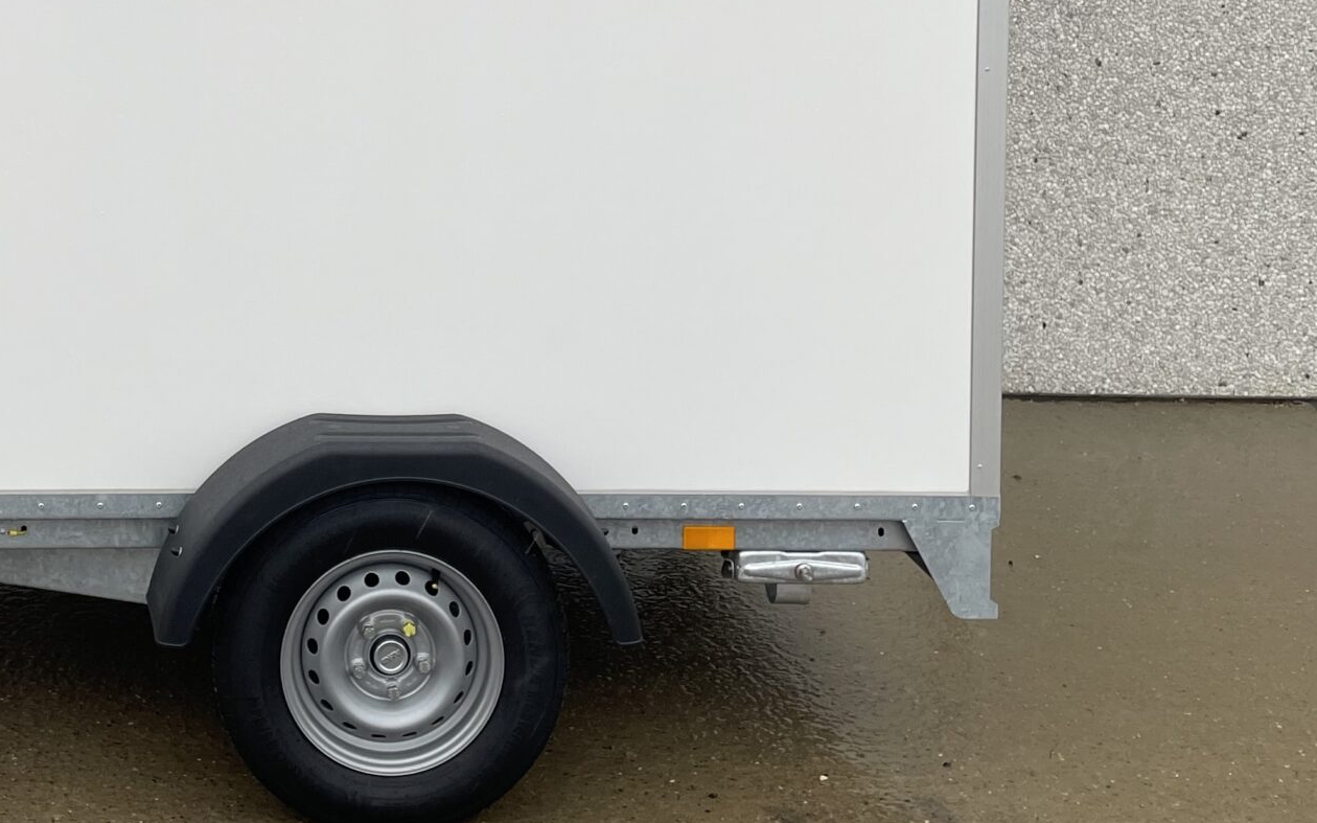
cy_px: -125
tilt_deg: -1.8
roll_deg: -0.6
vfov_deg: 21.7
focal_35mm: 56
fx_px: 2010
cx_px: 203
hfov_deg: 34.8
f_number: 1.6
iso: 32
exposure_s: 1/234
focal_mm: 4.2
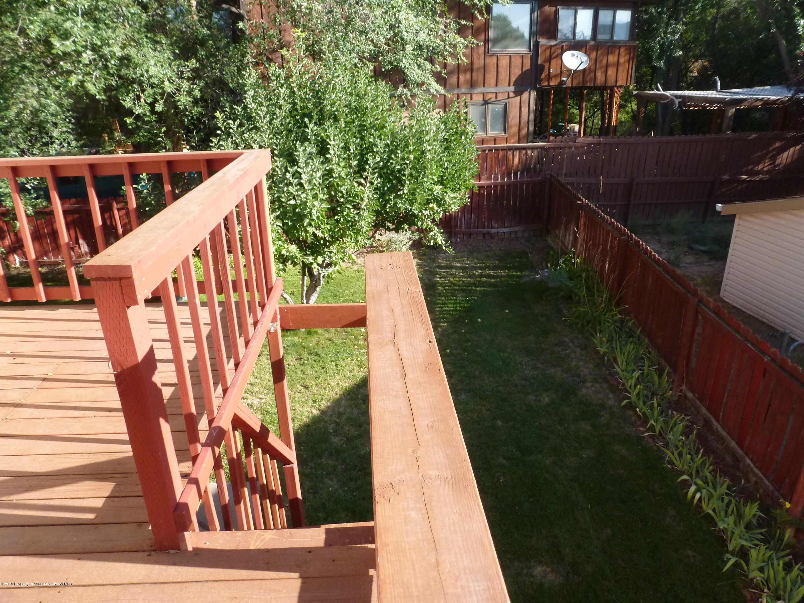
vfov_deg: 56.8
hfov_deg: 71.6
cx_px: 402
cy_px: 302
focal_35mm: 24
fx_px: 557
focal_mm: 4.3
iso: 250
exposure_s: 1/500
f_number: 3.3
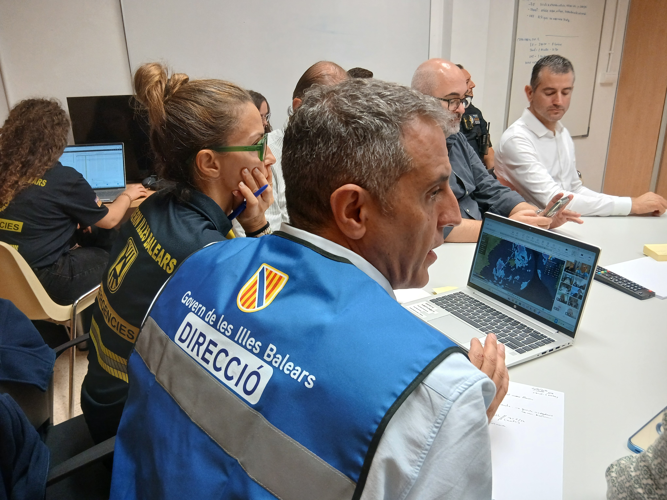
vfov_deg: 53.1
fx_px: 501
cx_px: 334
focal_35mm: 26
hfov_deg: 67.3
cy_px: 250
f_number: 1.8
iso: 200
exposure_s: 1/33.3
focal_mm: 3.98
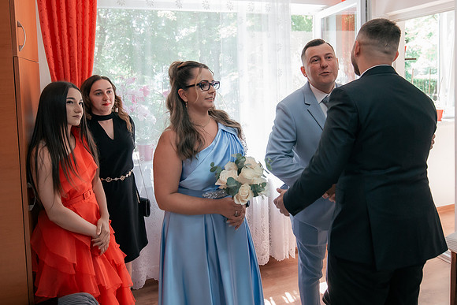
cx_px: 218
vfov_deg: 46.3
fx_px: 351
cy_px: 105
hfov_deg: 66.0
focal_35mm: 28
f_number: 2.8
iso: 1250
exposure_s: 1/320
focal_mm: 18
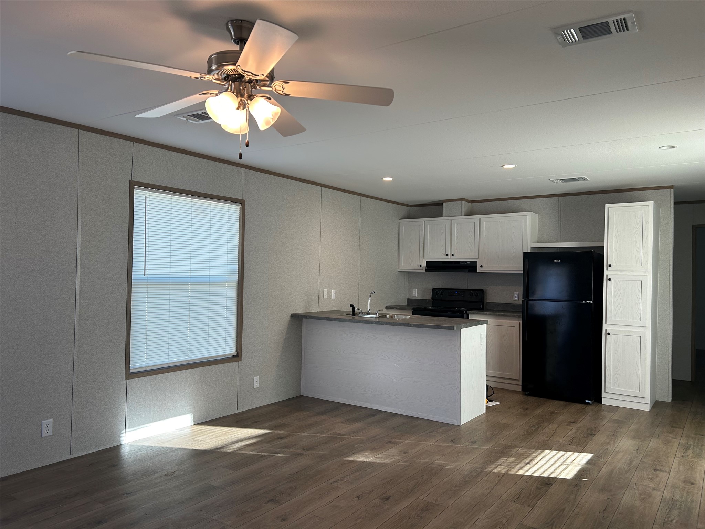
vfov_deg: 53.1
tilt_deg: -0.1
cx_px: 352
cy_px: 264
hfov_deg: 67.3
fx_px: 530
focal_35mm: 26
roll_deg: -0.9
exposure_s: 1/120
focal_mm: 5.7
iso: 50
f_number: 1.5
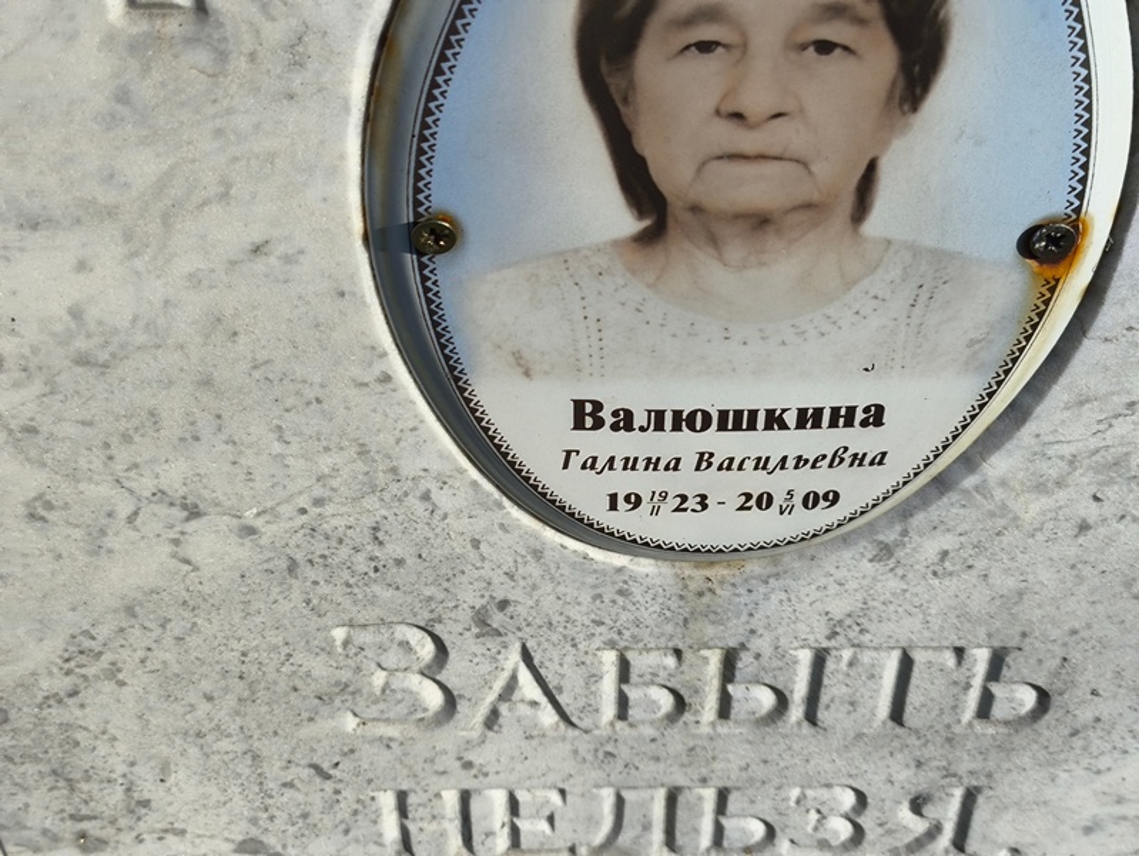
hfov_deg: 38.2
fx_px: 1646
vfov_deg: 29.1
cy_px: 428
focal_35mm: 50
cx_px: 570
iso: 50
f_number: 1.7
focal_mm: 4.71
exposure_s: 1/1707
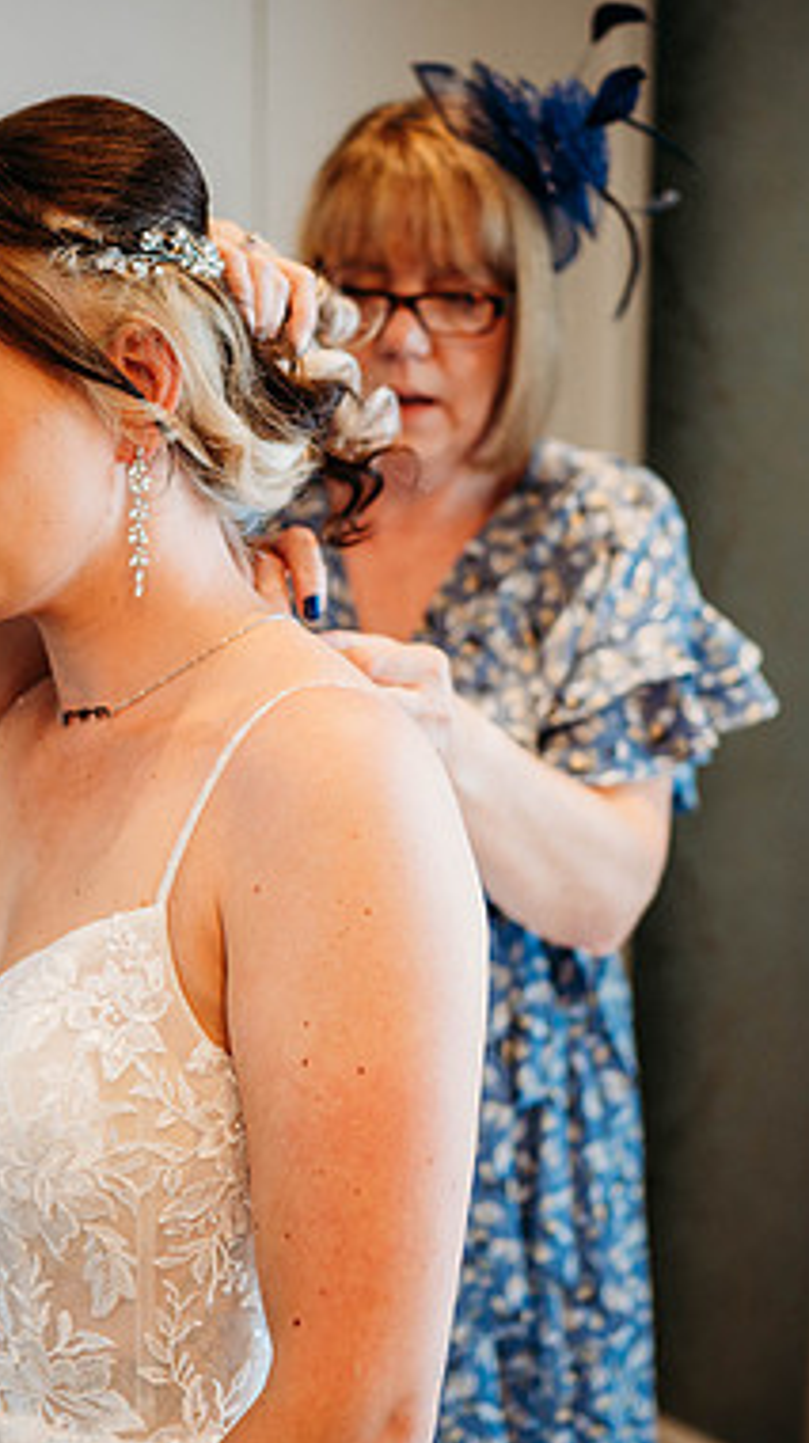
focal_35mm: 56
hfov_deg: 21.4
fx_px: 2141
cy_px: 722
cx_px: 319
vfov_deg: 37.2
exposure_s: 1/200
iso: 400
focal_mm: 35
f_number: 1.8
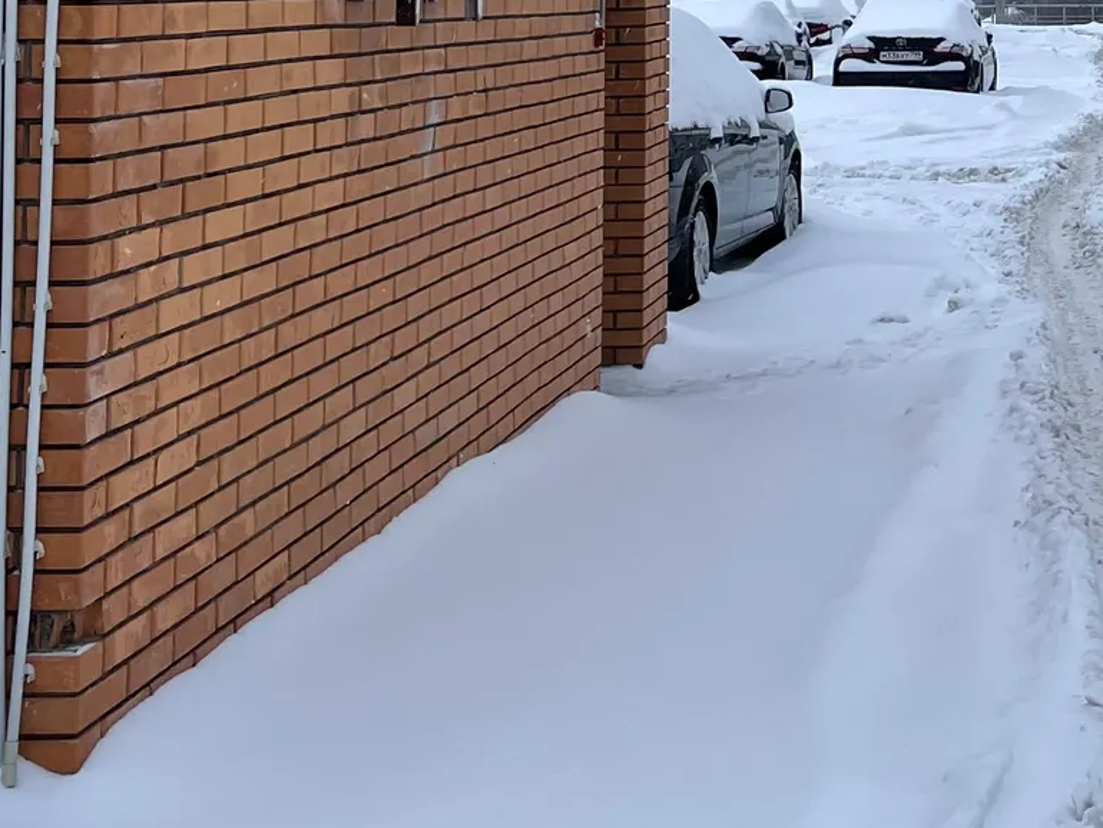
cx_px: 1166
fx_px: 2582
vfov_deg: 17.3
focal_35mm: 81
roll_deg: +0.5
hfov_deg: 22.9
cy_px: -183
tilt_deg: +4.6
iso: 40
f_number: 1.6
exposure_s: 1/121
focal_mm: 4.2
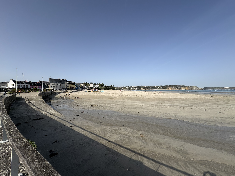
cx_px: 118
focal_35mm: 14
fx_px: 95
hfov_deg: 102.1
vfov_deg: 85.7
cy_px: 88
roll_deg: +0.1
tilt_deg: +1.2
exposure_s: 1/3106
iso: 50
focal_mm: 2.22
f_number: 2.2
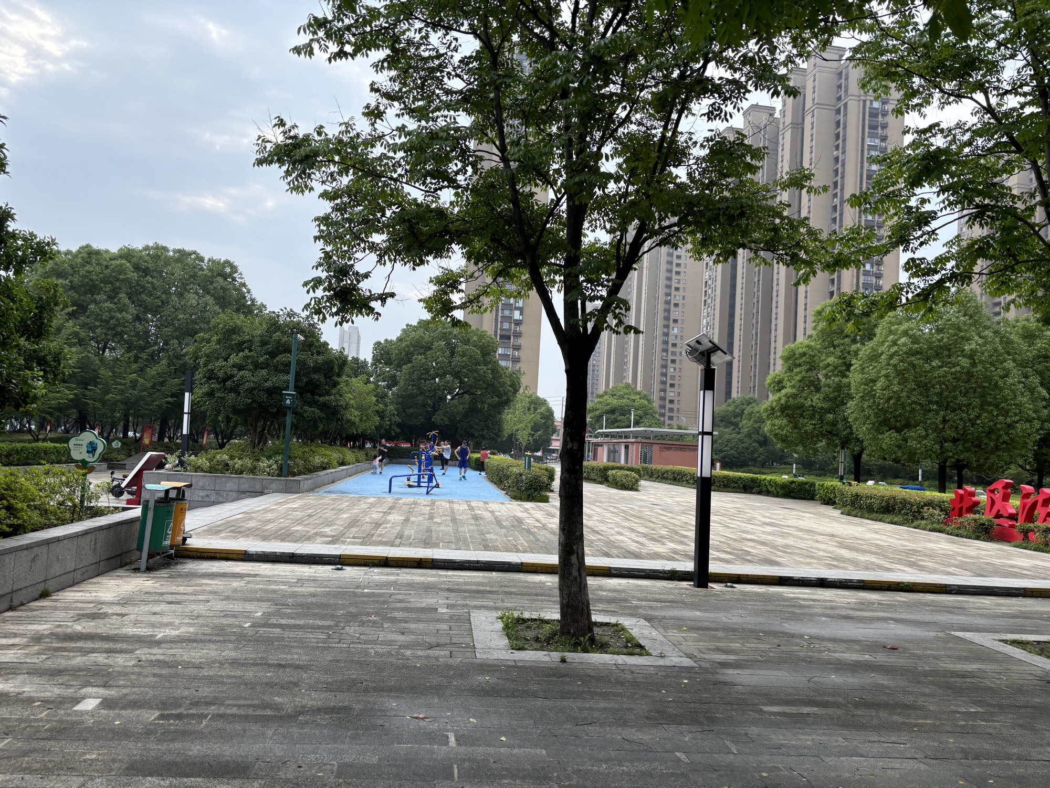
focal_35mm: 26
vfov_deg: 53.1
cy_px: 394
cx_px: 525
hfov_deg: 67.3
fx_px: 789
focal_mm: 5.96
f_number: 1.6
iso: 50
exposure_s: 1/533
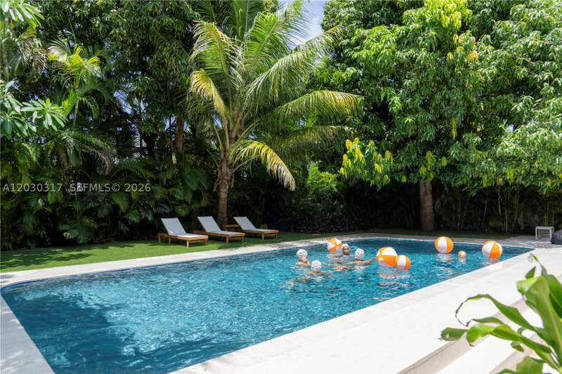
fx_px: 375
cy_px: 187
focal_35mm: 24
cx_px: 281
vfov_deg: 53.1
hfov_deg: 73.8
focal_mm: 24
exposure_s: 1/500
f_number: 7.1
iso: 250
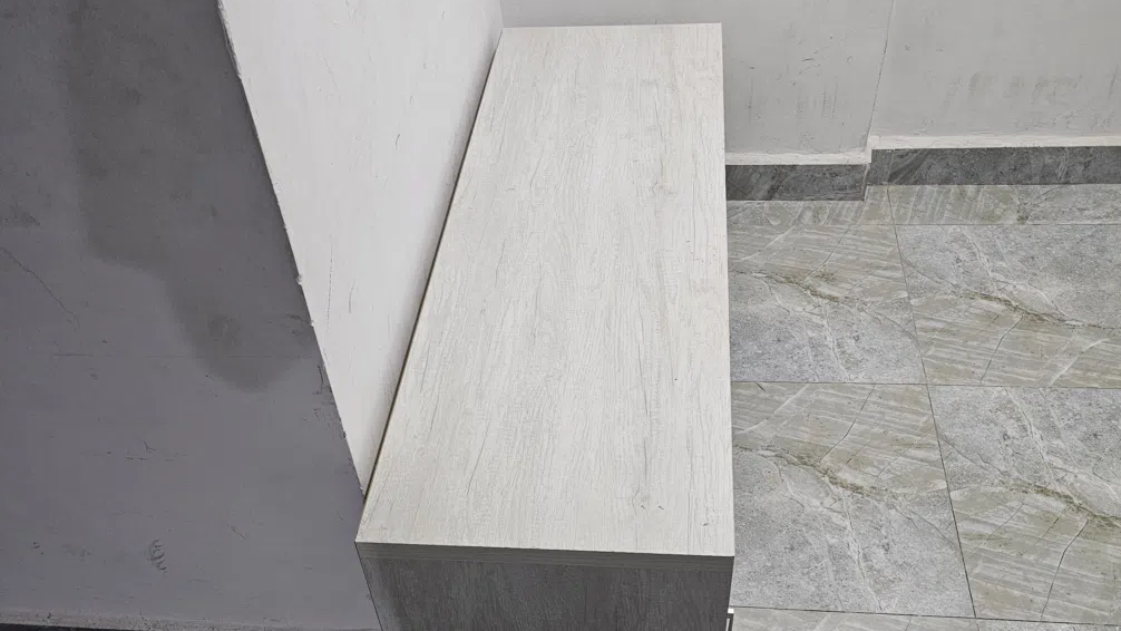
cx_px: 562
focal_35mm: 34
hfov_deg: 58.0
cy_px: 513
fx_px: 1011
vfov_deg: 33.6
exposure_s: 1/100
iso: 500
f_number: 1.7
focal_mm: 6.3
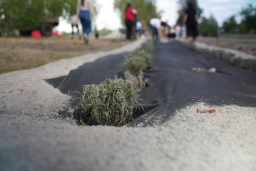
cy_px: 86
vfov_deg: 42.4
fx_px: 221
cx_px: 128
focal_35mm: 31
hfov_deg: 60.3
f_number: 2.8
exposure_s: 1/160
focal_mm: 31
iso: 5000
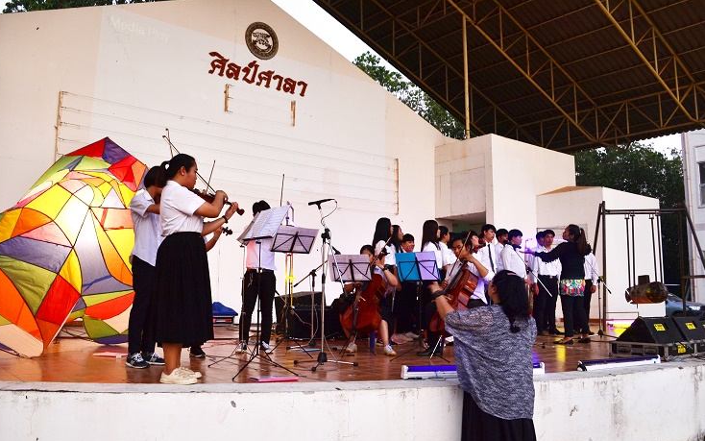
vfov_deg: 41.8
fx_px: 576
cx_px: 324
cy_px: 209
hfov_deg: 62.8
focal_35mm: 30
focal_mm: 18
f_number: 5
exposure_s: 1/30
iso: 250
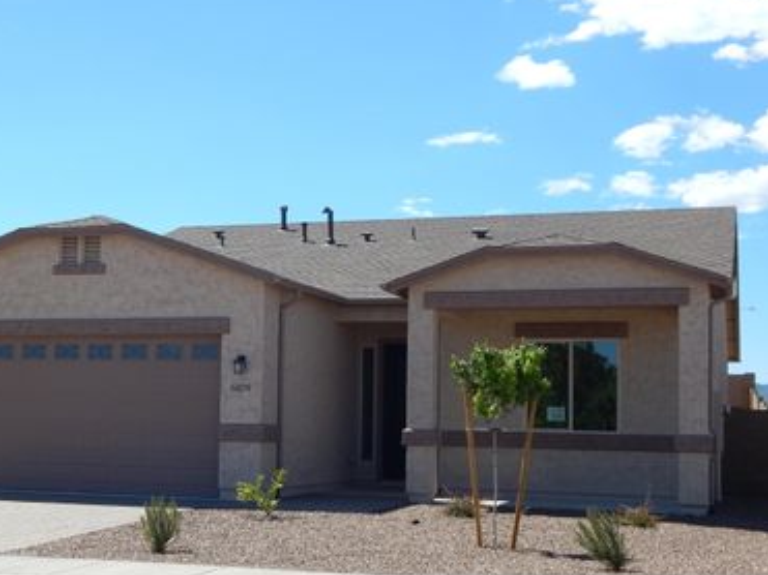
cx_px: 271
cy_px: 326
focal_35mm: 58
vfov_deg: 25.2
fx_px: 1286
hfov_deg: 33.0
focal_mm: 7.7
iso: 125
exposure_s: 1/1500
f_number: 3.6
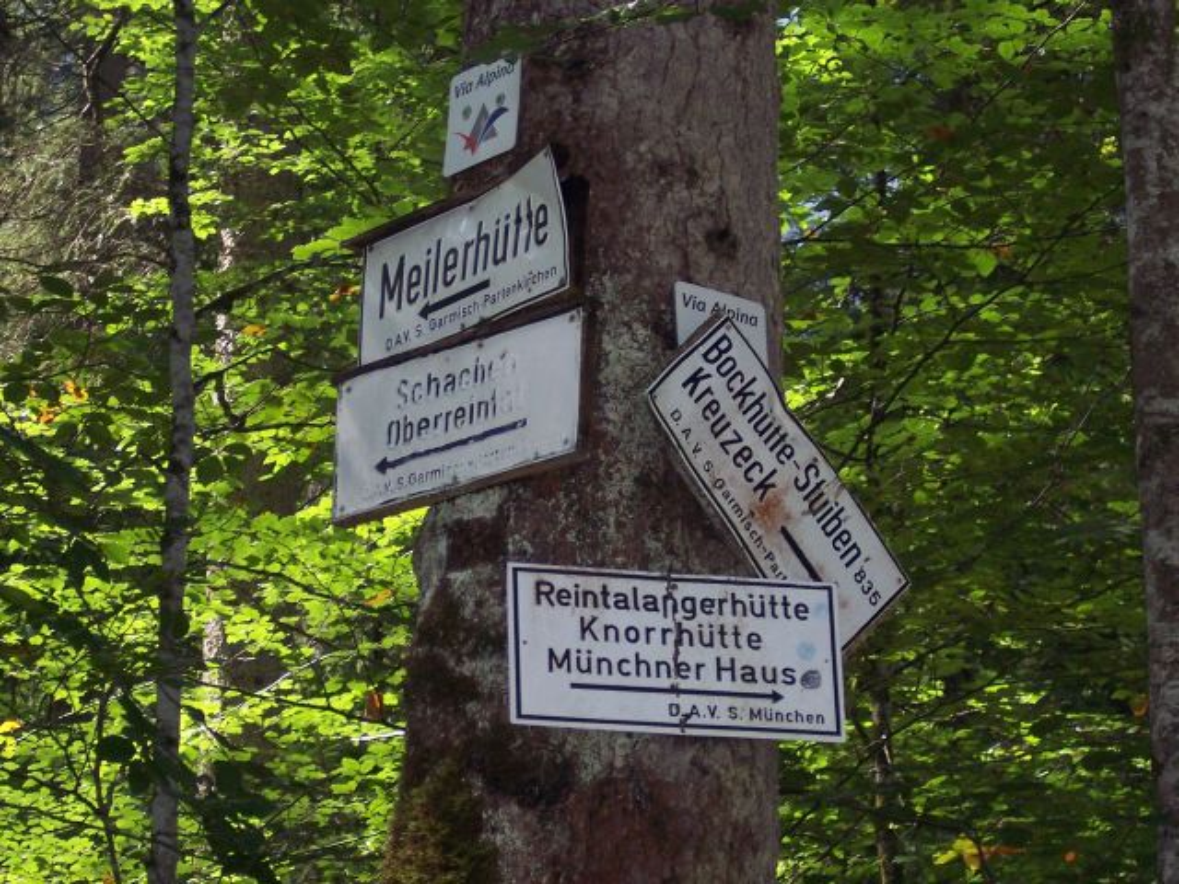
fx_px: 3985
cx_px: 590
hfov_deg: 16.8
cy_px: 442
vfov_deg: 12.7
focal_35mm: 117
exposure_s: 1/125
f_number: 4.8
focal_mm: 24
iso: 140
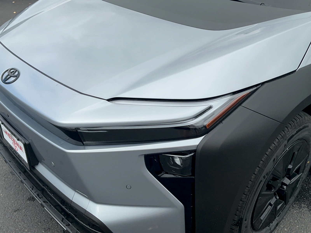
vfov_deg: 46.8
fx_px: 270
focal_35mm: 30
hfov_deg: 60.0
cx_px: 156
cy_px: 116
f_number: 1.8
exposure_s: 1/1035
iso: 25
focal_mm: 3
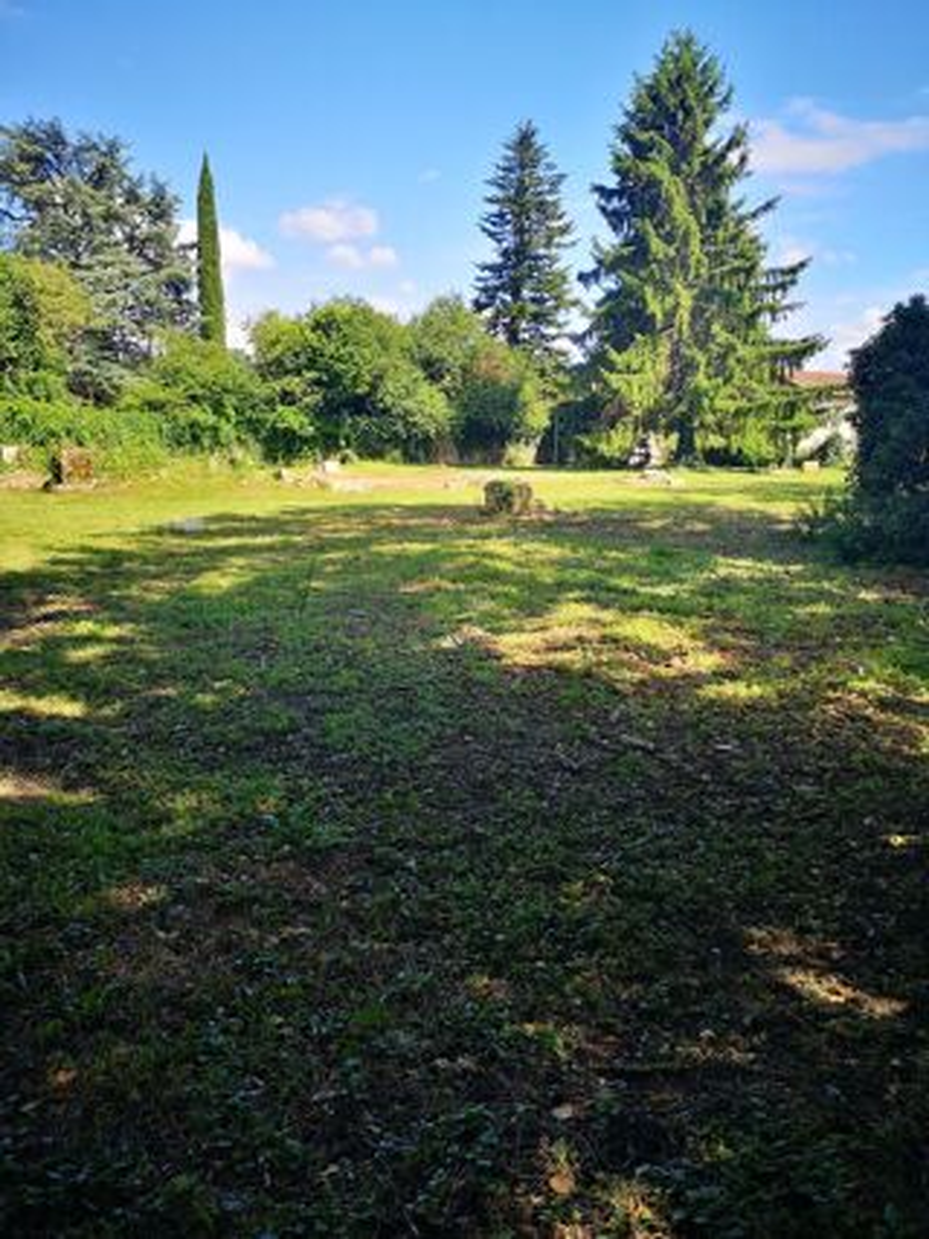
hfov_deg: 51.3
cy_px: 620
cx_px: 464
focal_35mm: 27
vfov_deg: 65.3
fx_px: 967
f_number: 1.8
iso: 50
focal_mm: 5.58
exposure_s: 1/1037
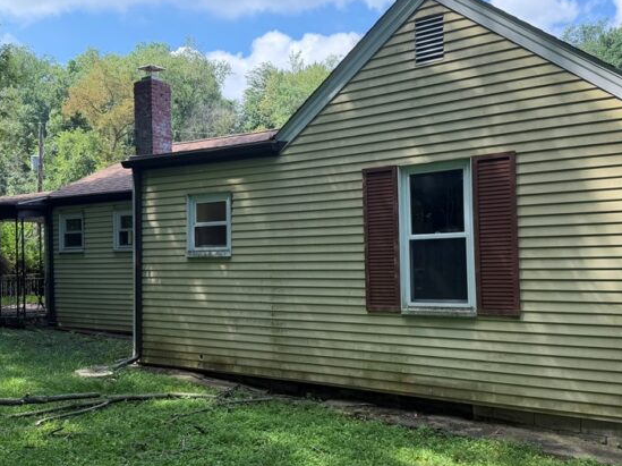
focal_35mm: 35
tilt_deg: +0.5
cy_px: 246
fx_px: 628
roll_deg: +1.1
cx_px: 325
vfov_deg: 40.6
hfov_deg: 52.6
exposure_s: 1/1091
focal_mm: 6.76
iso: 100
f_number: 1.78
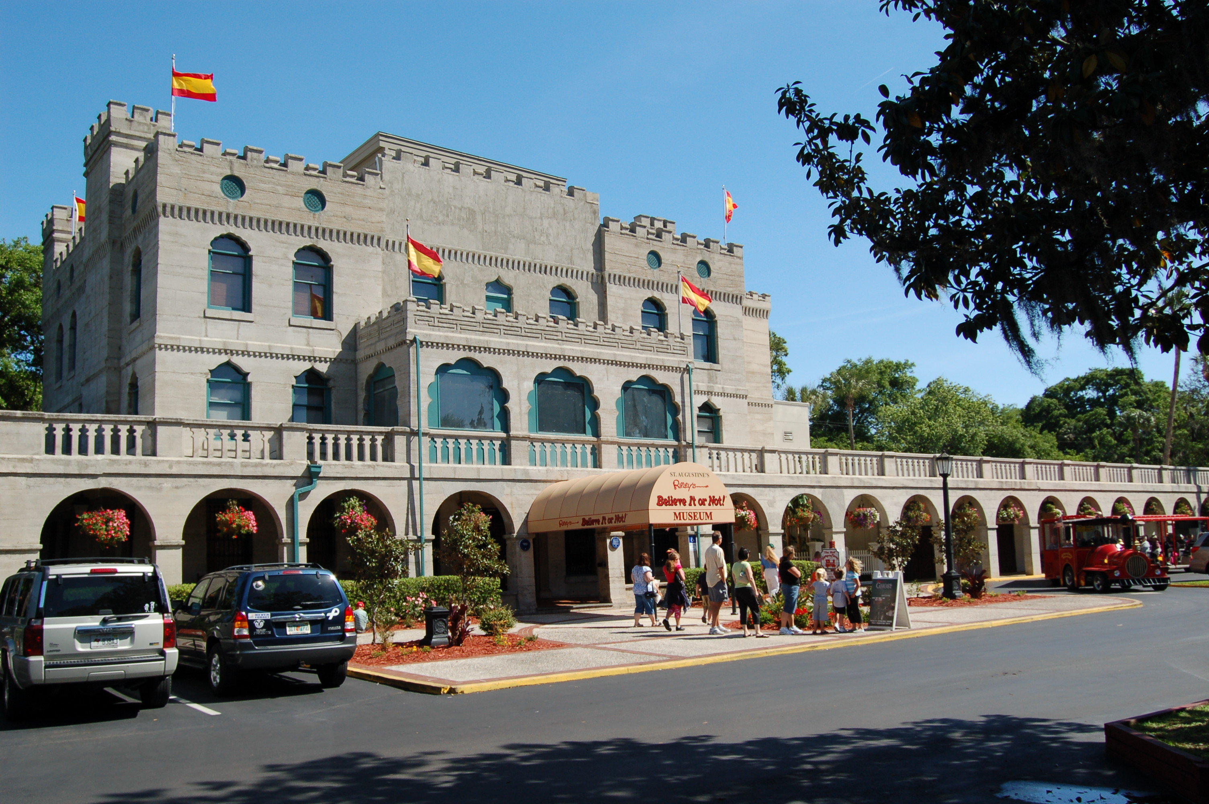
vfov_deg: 39.9
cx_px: 604
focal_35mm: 33
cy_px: 402
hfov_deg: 57.3
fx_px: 1107
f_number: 9
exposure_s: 1/320
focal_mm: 22
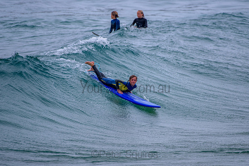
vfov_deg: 2.2
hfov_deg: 3.4
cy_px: 83
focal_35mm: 613
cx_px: 124
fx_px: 4241
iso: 140
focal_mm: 500
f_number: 5.6
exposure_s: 1/1600
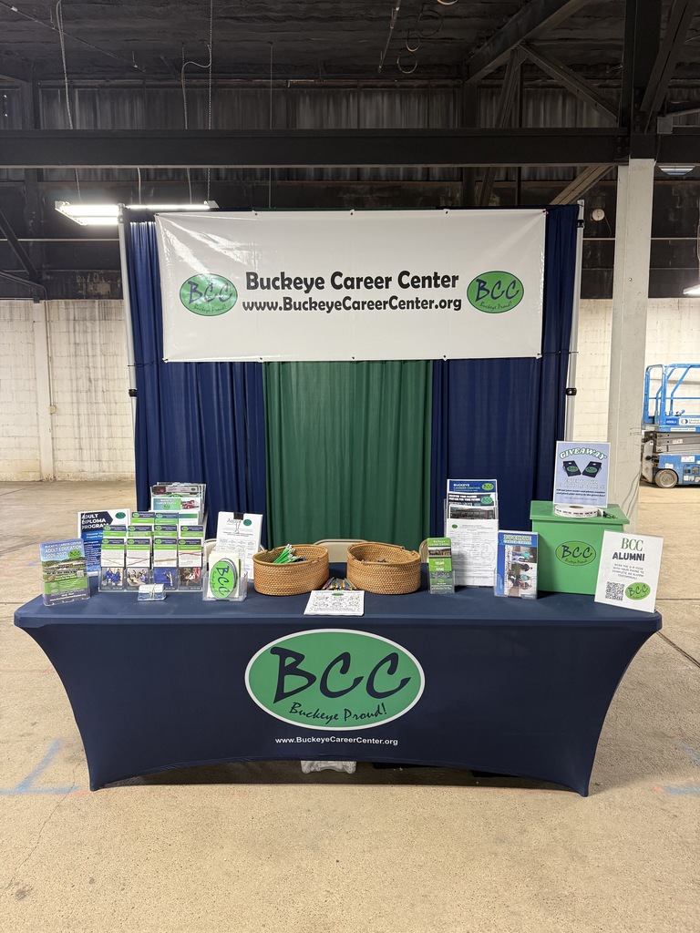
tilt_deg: -6.9
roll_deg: -0.3
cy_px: 466
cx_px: 350
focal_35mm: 24
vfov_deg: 71.6
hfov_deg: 56.8
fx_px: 647
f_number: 1.78
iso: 200
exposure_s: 1/60
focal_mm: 6.76
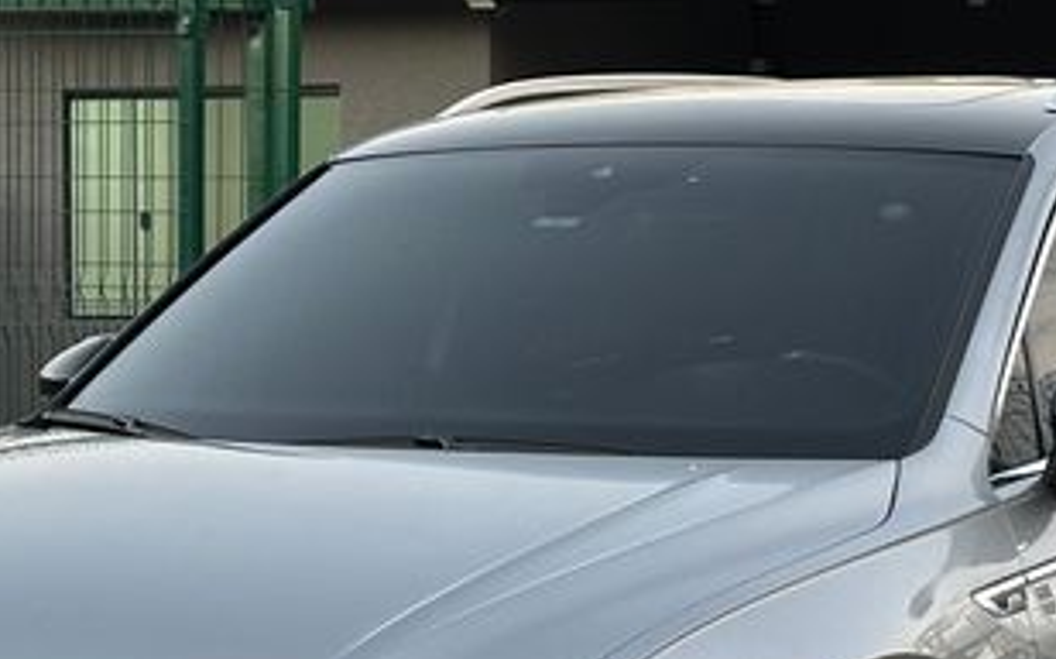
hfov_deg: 15.6
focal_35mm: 134
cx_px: 535
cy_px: 601
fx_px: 3854
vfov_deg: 9.7
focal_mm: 6.86
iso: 250
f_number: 1.78
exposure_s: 1/60
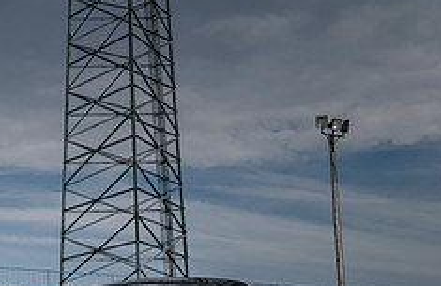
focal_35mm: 89
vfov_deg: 14.6
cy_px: 329
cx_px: 4
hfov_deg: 22.2
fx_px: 1080
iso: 50
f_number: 5
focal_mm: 35
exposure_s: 1/250
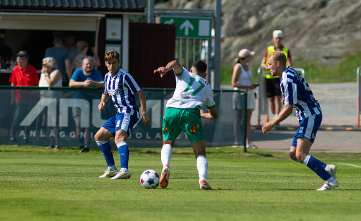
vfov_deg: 1.8
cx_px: 209
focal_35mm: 714
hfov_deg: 3.0
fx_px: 6985
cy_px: 139
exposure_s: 1/2000
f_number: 3.2
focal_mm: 300
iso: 100
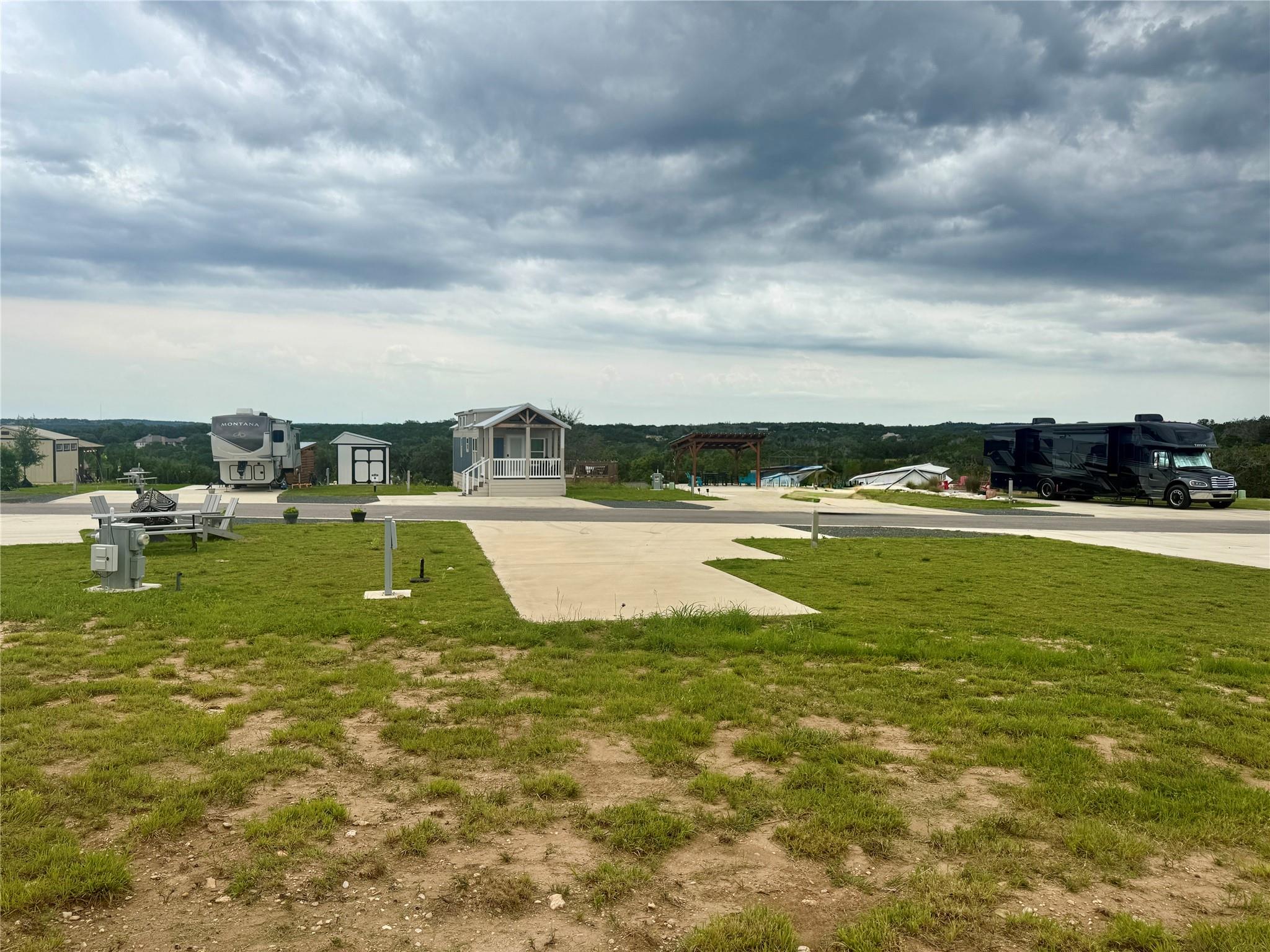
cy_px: 476
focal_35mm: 24
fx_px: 881
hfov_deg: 71.6
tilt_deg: -3.0
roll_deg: -1.3
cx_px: 635
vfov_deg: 56.8
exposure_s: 1/6173
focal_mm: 6.76
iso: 80
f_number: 1.78
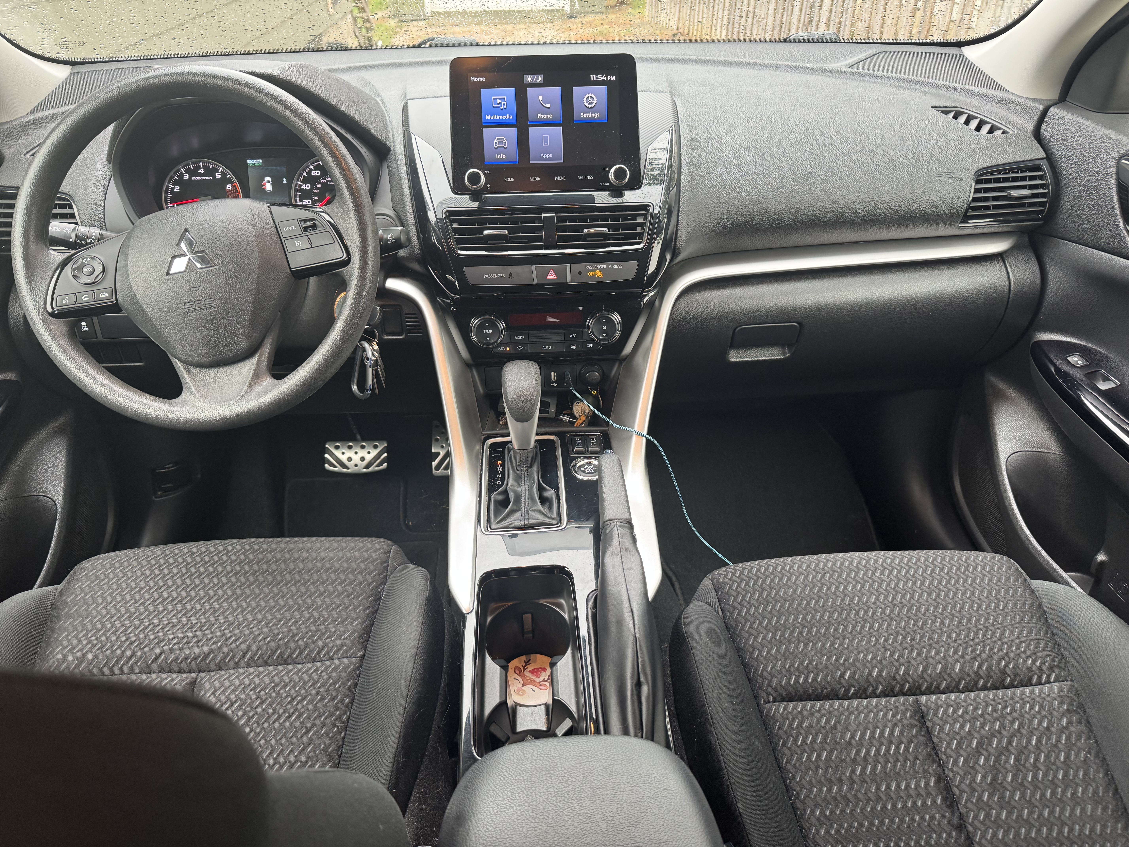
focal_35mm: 24
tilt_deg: -35.5
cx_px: 564
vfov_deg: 56.8
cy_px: 424
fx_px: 783
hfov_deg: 71.6
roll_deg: +0.2
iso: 200
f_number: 1.78
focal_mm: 6.76
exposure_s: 1/50
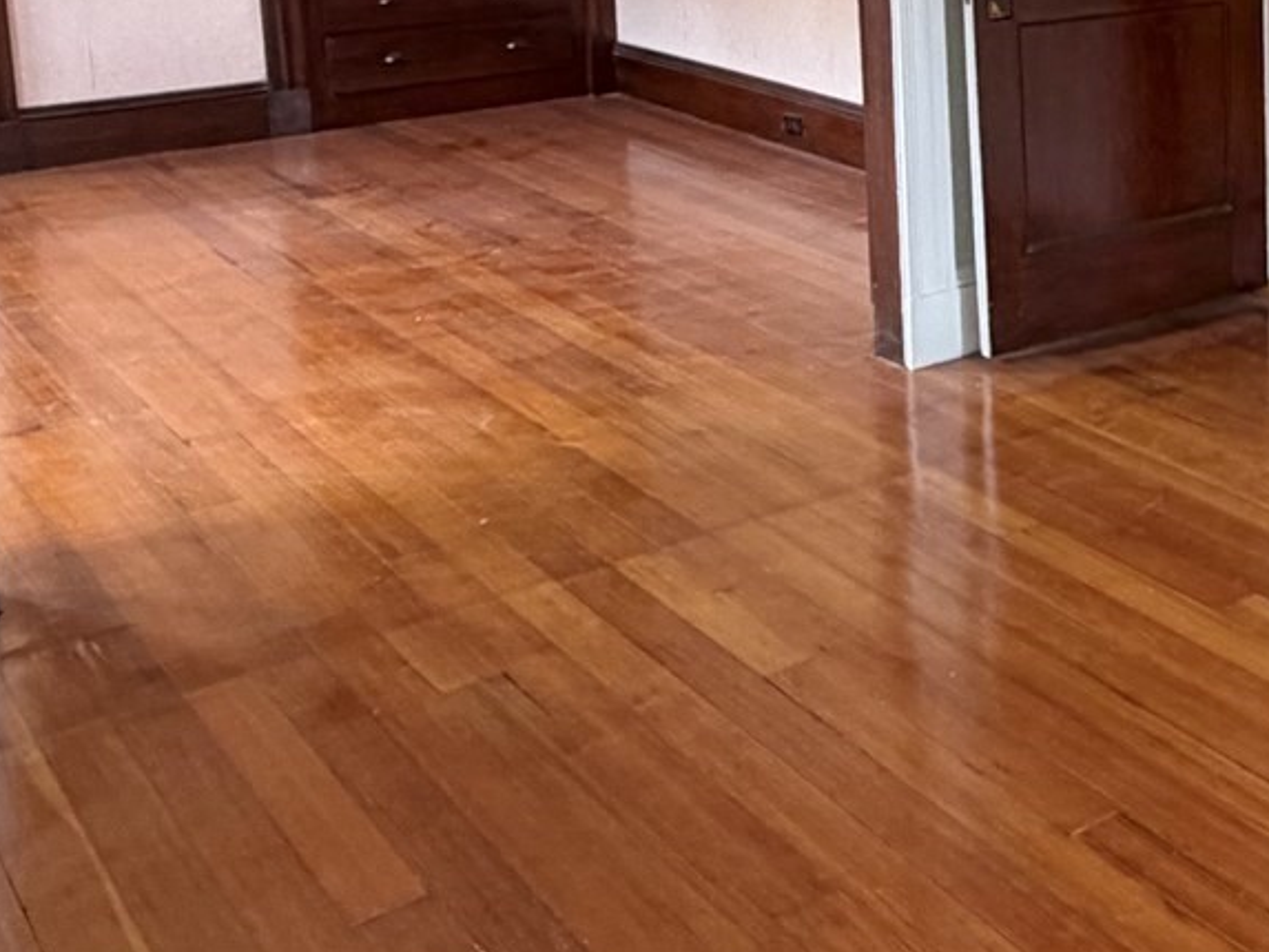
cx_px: 1510
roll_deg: +0.0
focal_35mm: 50
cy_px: 22
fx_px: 1833
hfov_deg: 32.0
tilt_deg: -8.4
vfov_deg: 27.6
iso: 250
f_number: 2.2
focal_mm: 2.22
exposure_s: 1/60
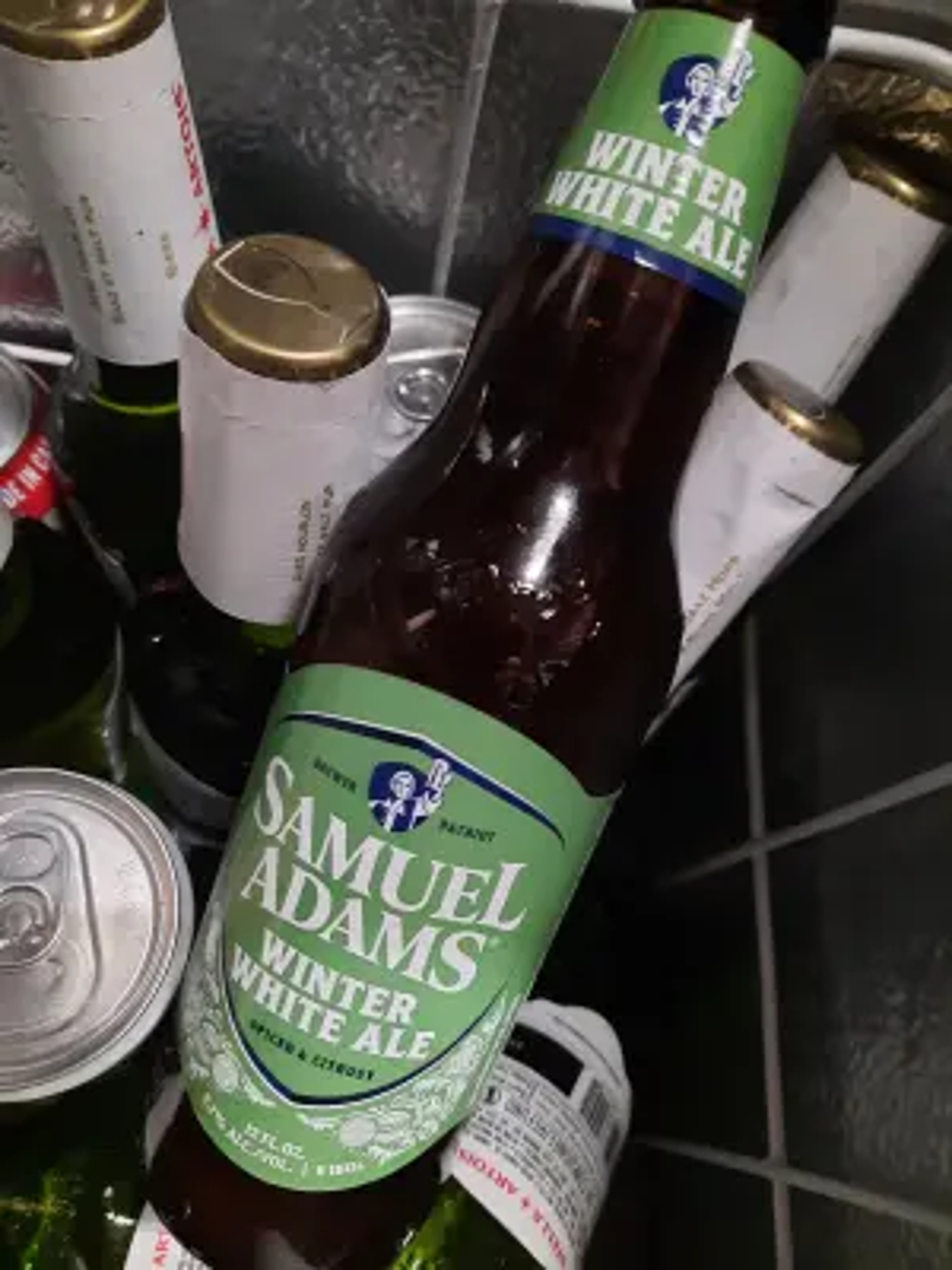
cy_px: 635
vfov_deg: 69.4
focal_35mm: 25
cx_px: 476
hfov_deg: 54.9
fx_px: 917
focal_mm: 4.6
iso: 800
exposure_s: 1/20
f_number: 2
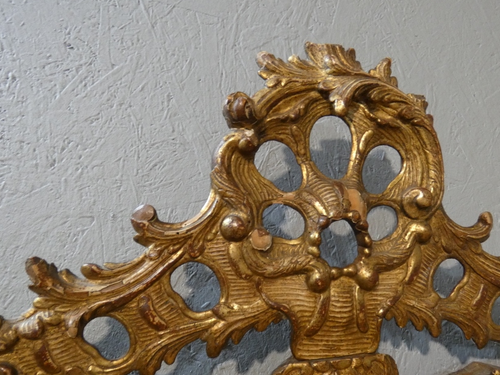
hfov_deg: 69.0
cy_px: 218
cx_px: 287
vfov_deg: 54.6
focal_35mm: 25
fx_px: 361
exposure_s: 1/125
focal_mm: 3.6
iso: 500
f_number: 2.8
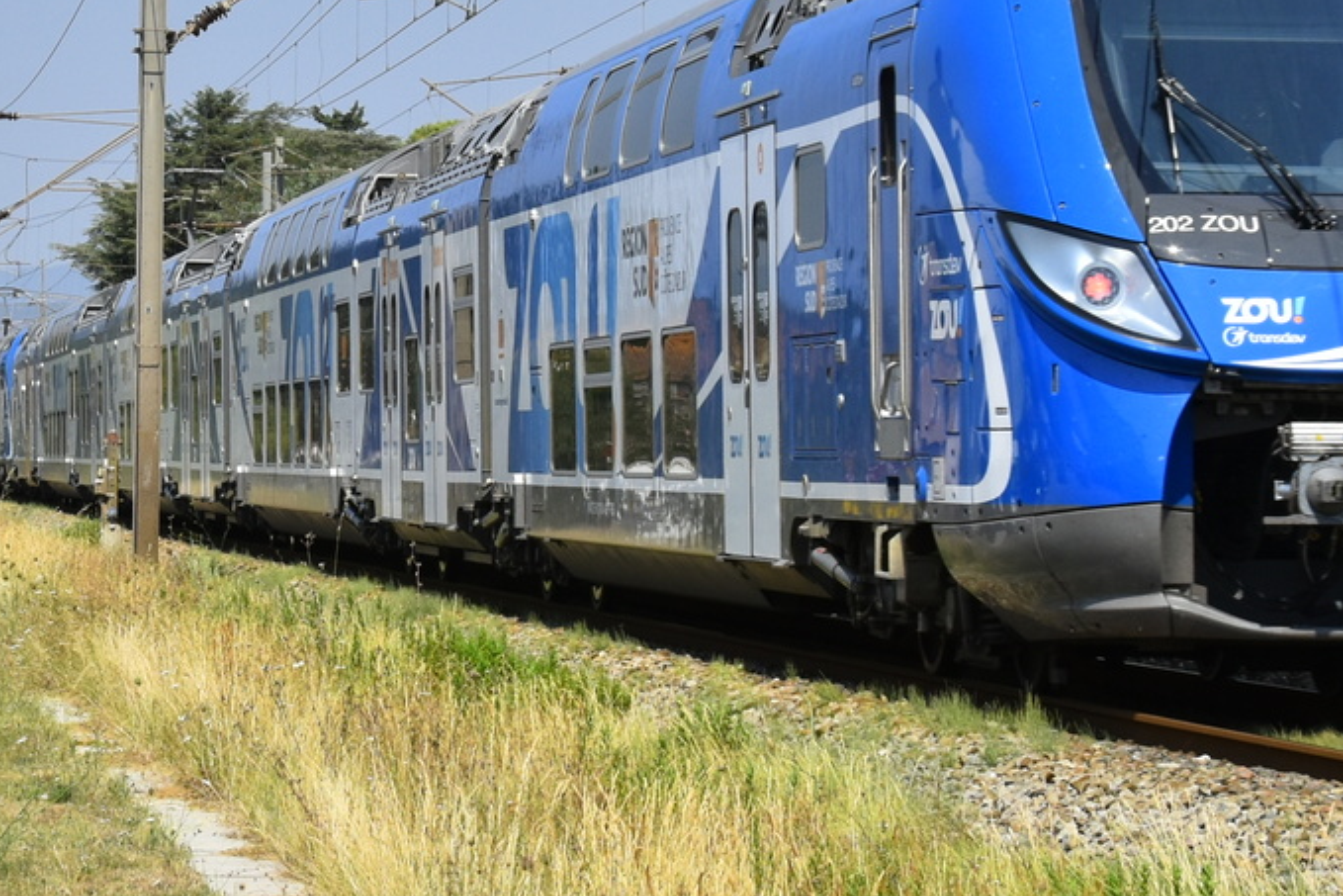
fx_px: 5537
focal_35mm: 148
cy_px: 59
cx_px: 431
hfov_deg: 13.8
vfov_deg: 9.2
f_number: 8
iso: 200
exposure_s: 1/640
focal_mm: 35
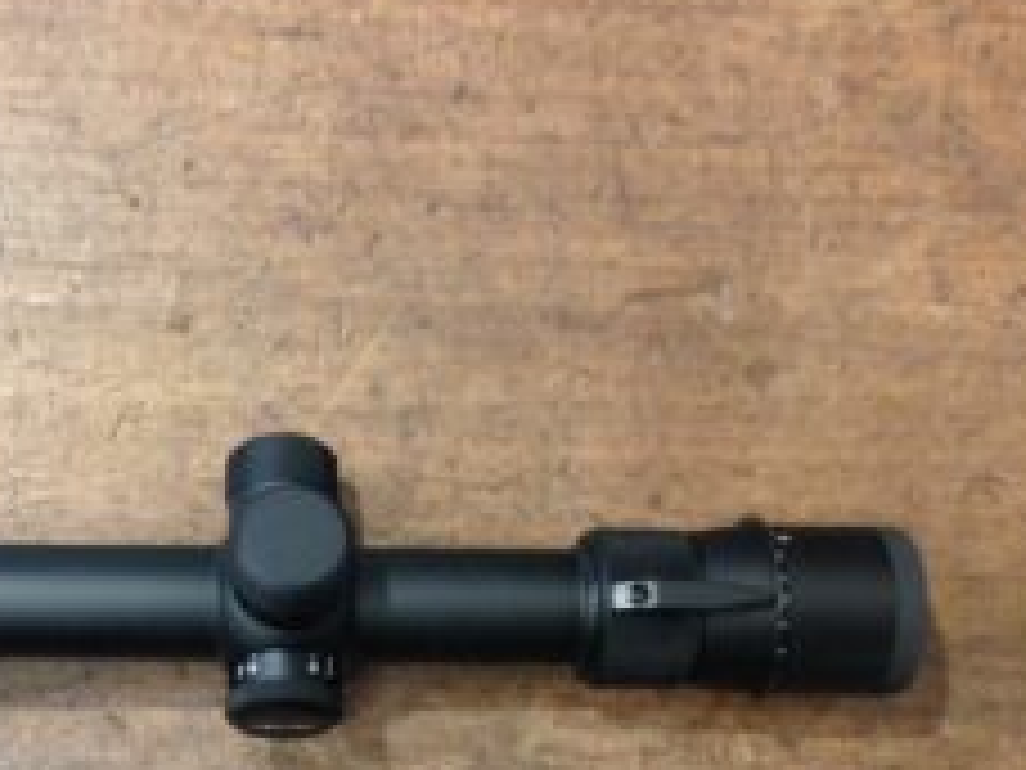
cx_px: 189
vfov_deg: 22.0
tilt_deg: -83.0
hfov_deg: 28.7
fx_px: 1956
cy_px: 583
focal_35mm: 66
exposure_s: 1/17
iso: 125
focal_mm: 4.28
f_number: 2.4
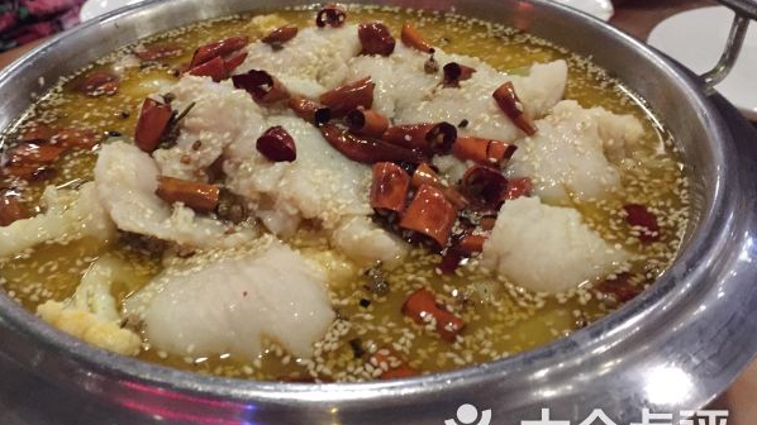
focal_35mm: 37
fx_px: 742
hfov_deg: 53.8
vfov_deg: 31.9
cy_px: 168
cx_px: 319
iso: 400
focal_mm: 4.15
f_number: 2.2
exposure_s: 1/17
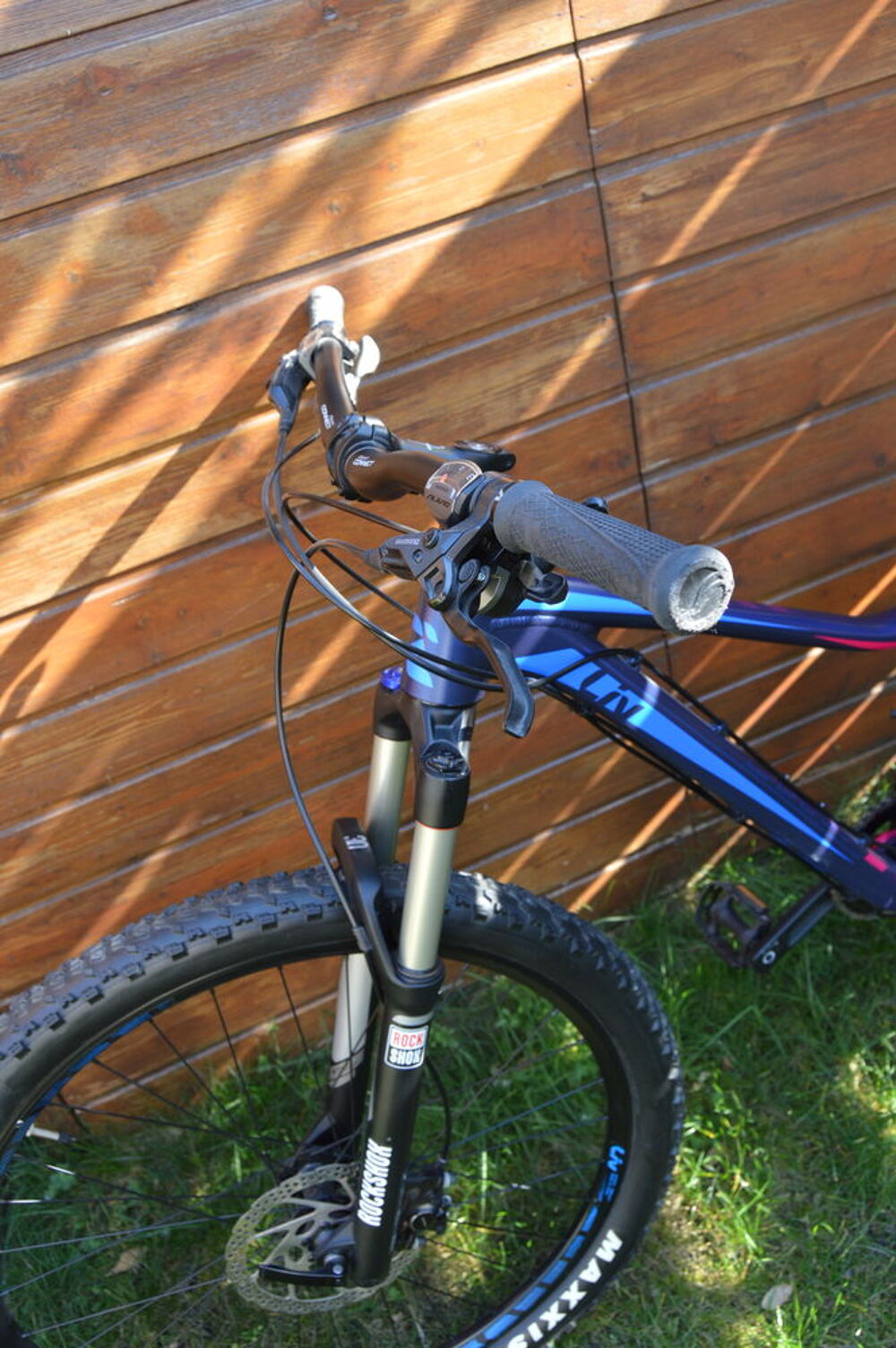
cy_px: 674
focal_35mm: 28
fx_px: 1066
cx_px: 448
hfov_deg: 45.6
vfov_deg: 64.6
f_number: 5
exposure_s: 1/100
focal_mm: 19
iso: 400
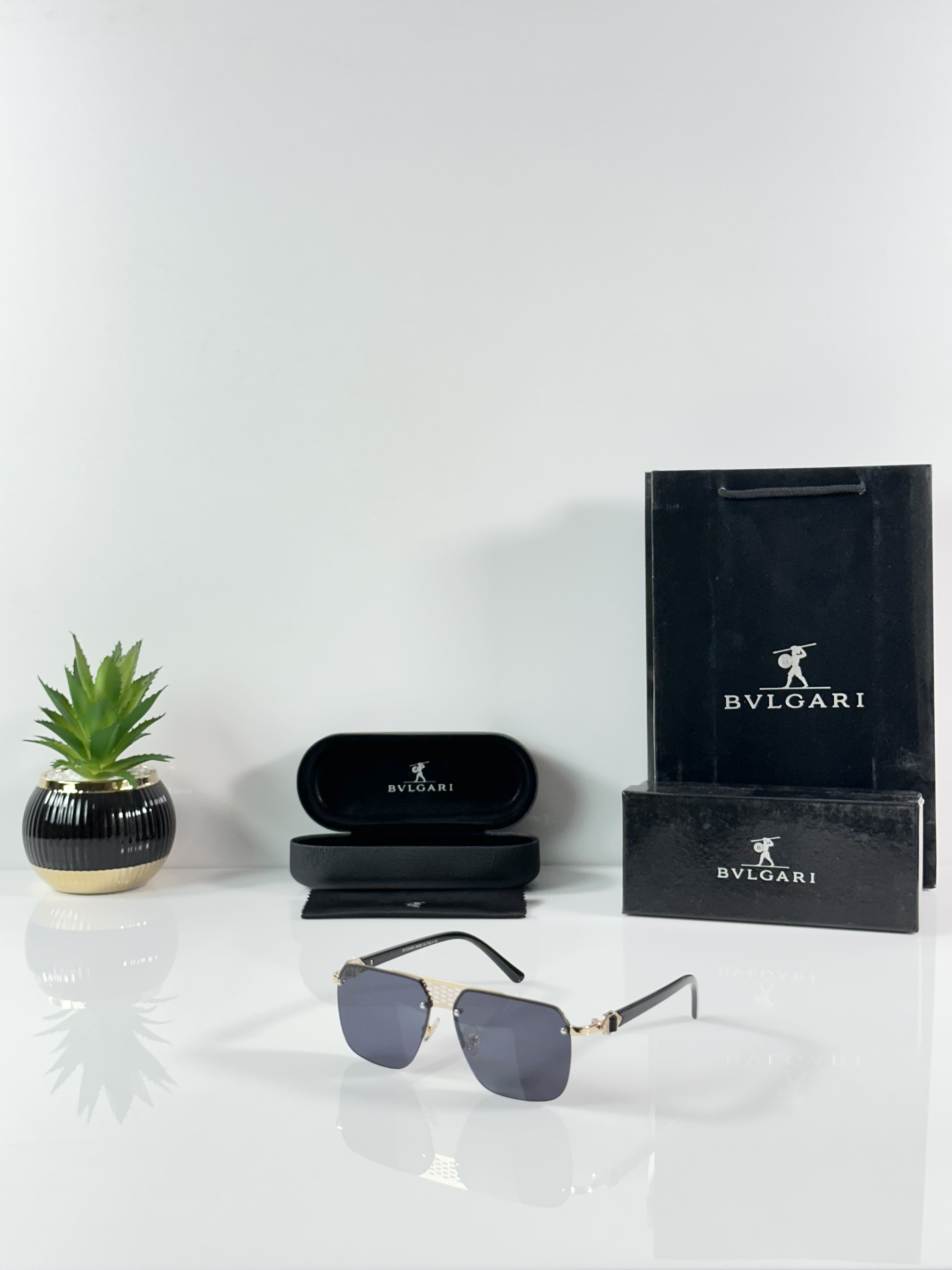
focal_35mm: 48
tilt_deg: -5.9
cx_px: 476
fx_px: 1760
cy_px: 635
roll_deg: +0.5
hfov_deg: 30.3
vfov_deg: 39.7
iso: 100
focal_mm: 6.86
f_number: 1.78
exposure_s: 1/100
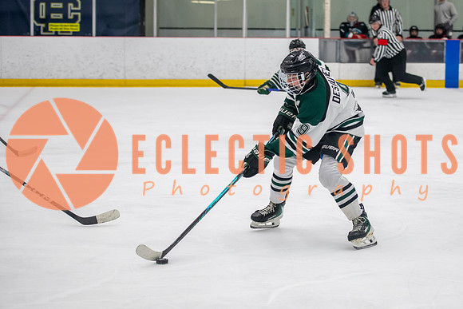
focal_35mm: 96
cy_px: 154
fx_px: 1237
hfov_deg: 21.1
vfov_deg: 14.2
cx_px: 304
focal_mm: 70
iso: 2000
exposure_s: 1/640
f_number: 3.2
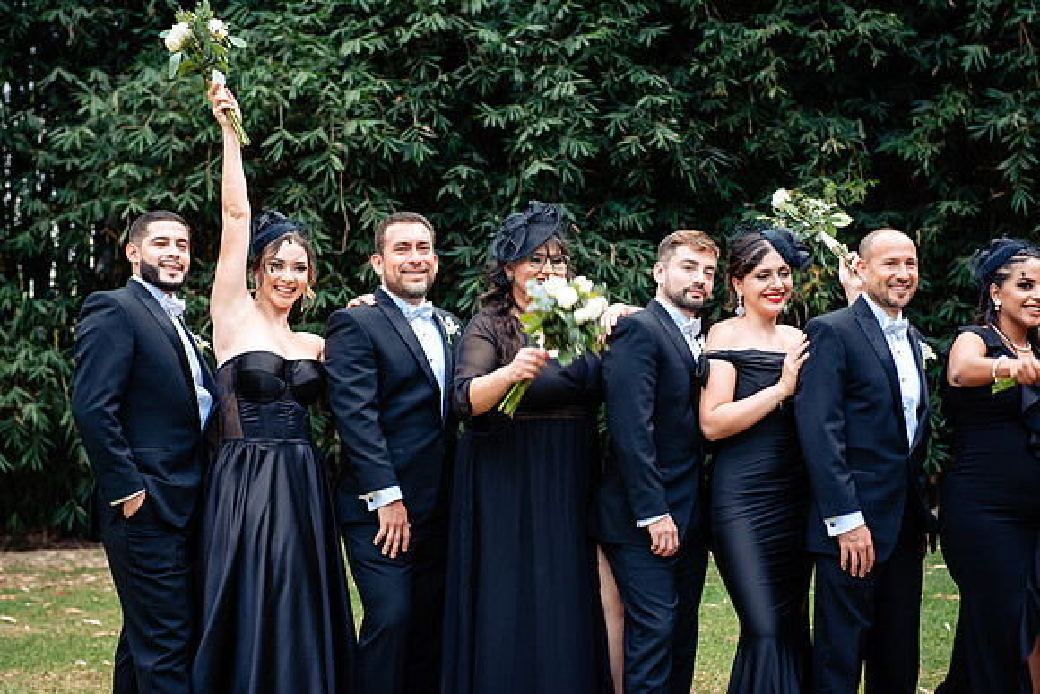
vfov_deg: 19.5
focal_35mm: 70
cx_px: 520
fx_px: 2023
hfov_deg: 28.8
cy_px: 347
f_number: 4.5
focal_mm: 70
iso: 400
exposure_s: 1/160
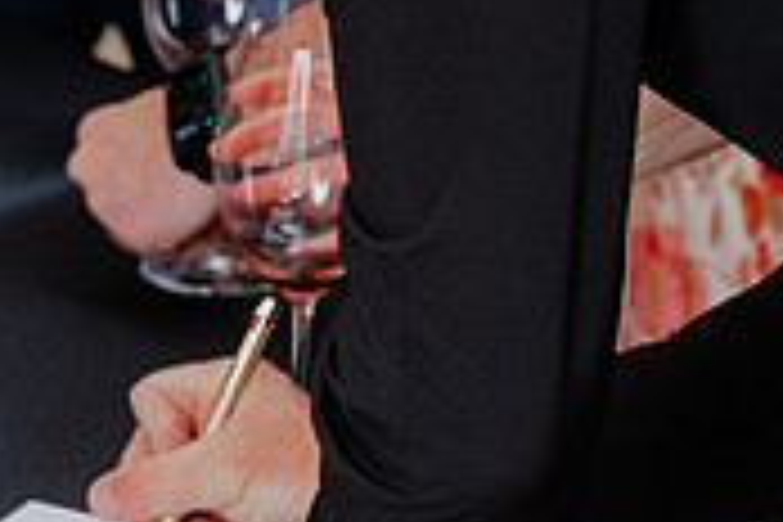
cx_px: -360
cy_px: 277
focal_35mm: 233
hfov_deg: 8.6
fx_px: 5067
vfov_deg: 5.9
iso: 2000
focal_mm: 70
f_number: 4
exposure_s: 1/160
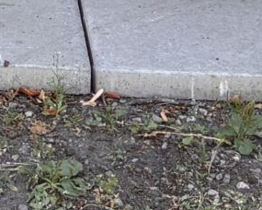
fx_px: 1768
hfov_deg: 8.3
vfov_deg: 5.6
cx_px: -151
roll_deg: +1.0
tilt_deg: -4.2
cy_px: -708
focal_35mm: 228
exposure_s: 1/268
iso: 50
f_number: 1.6
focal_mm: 5.96
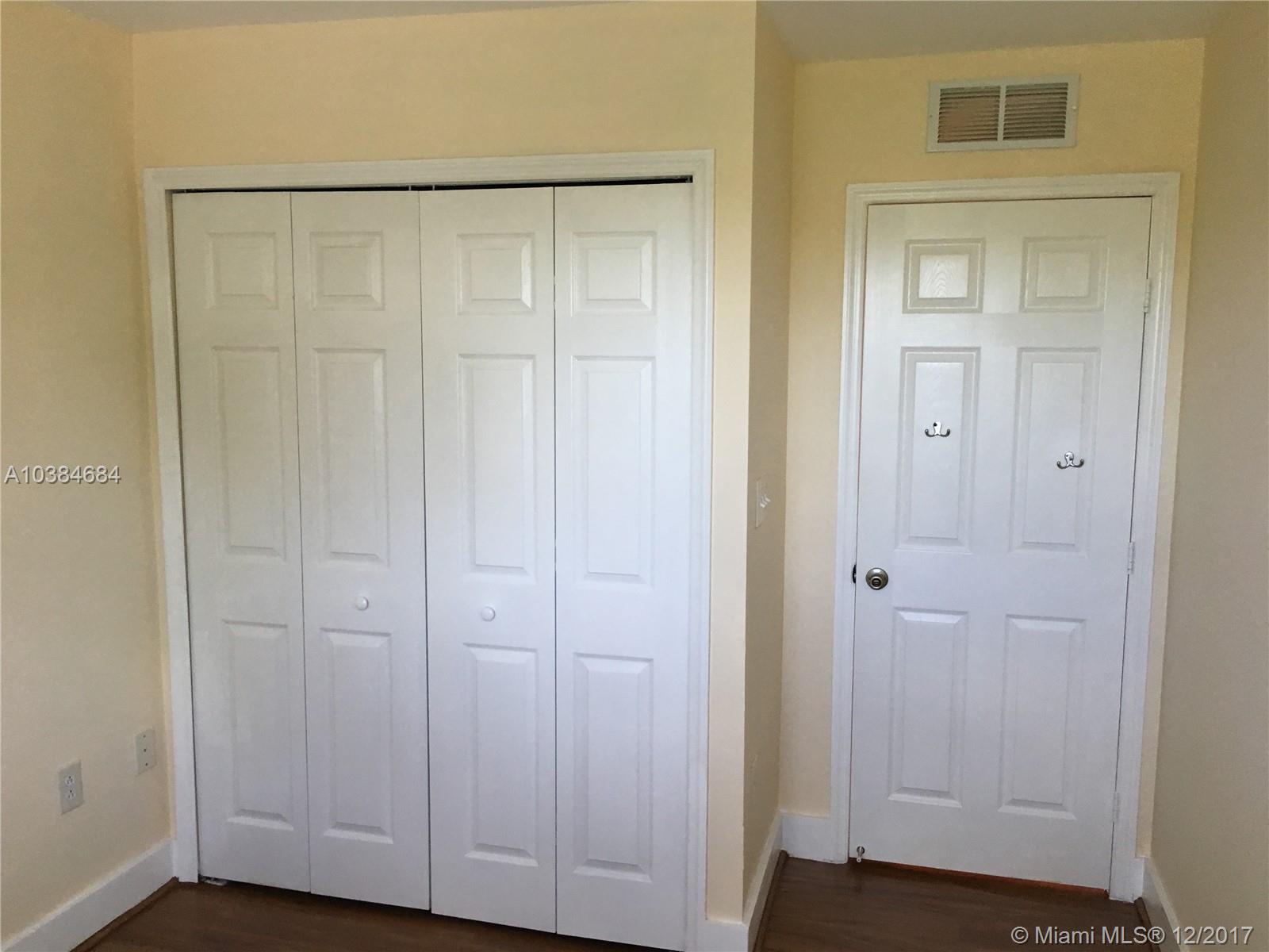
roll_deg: -0.6
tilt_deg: -6.3
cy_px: 476
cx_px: 634
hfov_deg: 61.7
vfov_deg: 48.2
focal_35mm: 29
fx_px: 1063
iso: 40
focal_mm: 4.15
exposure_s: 1/30
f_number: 2.2
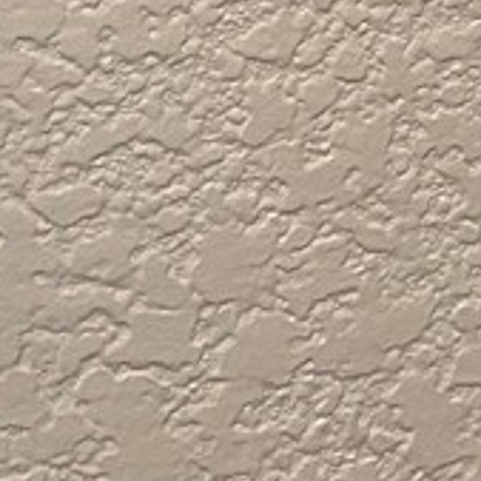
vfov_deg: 11.5
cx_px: -945
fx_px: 2185
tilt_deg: -13.4
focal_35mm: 139
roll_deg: +0.0
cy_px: -441
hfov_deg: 9.7
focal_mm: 5.7
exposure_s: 1/60
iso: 64
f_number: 1.5
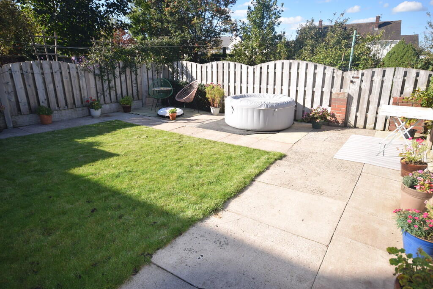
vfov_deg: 59.5
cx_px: 216
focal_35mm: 21
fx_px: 253
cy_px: 144
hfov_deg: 81.2
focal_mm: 14
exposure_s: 1/200
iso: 100
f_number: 7.1
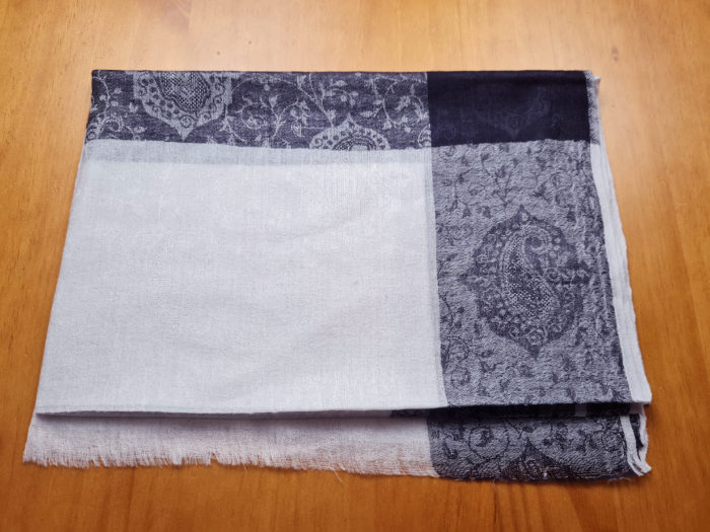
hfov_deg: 67.3
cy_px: 266
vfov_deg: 53.1
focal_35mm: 26
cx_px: 355
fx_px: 533
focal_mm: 5.4
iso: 64
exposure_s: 1/120
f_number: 1.8
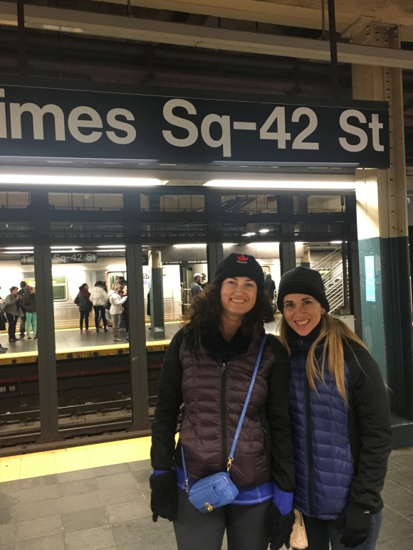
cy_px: 275
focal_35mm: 32
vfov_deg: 56.8
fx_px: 509
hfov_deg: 44.2
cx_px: 203
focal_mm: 4.15
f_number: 2.2
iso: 200
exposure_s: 1/15
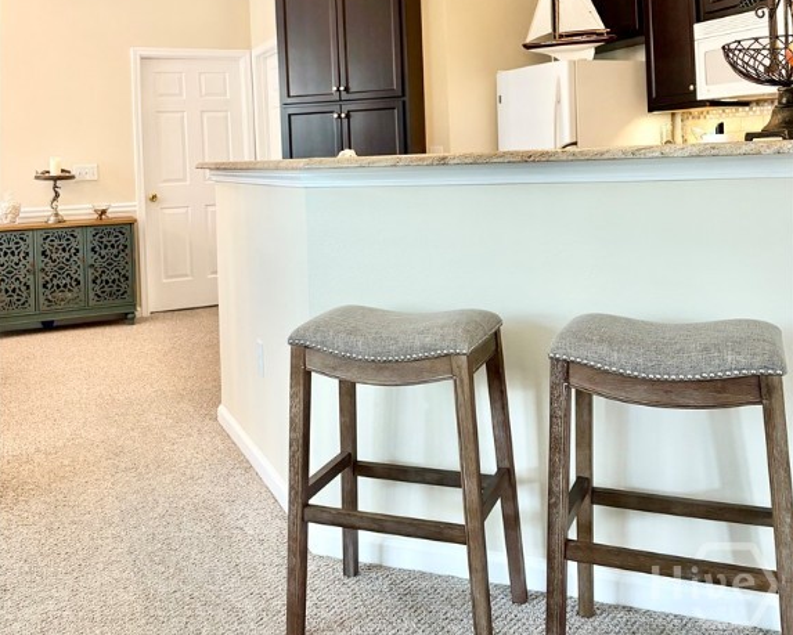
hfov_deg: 52.8
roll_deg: +0.7
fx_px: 798
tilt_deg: -0.5
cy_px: 134
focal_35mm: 34
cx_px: 396
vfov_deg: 41.7
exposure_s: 1/120
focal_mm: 5.96
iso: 200
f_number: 1.6
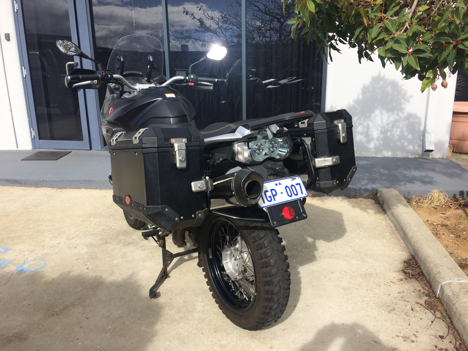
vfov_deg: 48.2
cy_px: 176
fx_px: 392
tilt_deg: -15.4
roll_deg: +1.8
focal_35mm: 29
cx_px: 234
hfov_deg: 61.7
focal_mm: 4.15
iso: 32
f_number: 2.2
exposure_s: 1/1580
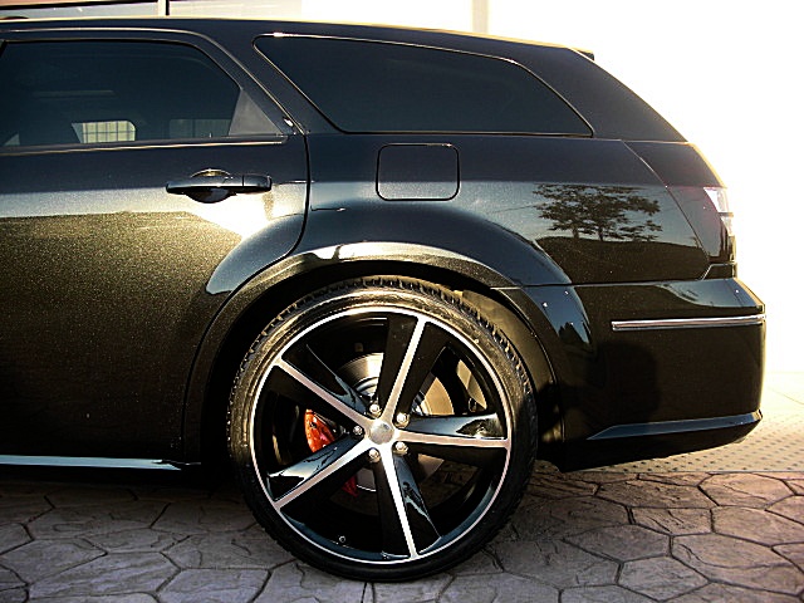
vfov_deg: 39.7
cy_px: 302
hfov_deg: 51.4
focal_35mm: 36
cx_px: 402
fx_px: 836
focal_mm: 6.3
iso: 50
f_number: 2.8
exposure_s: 1/160
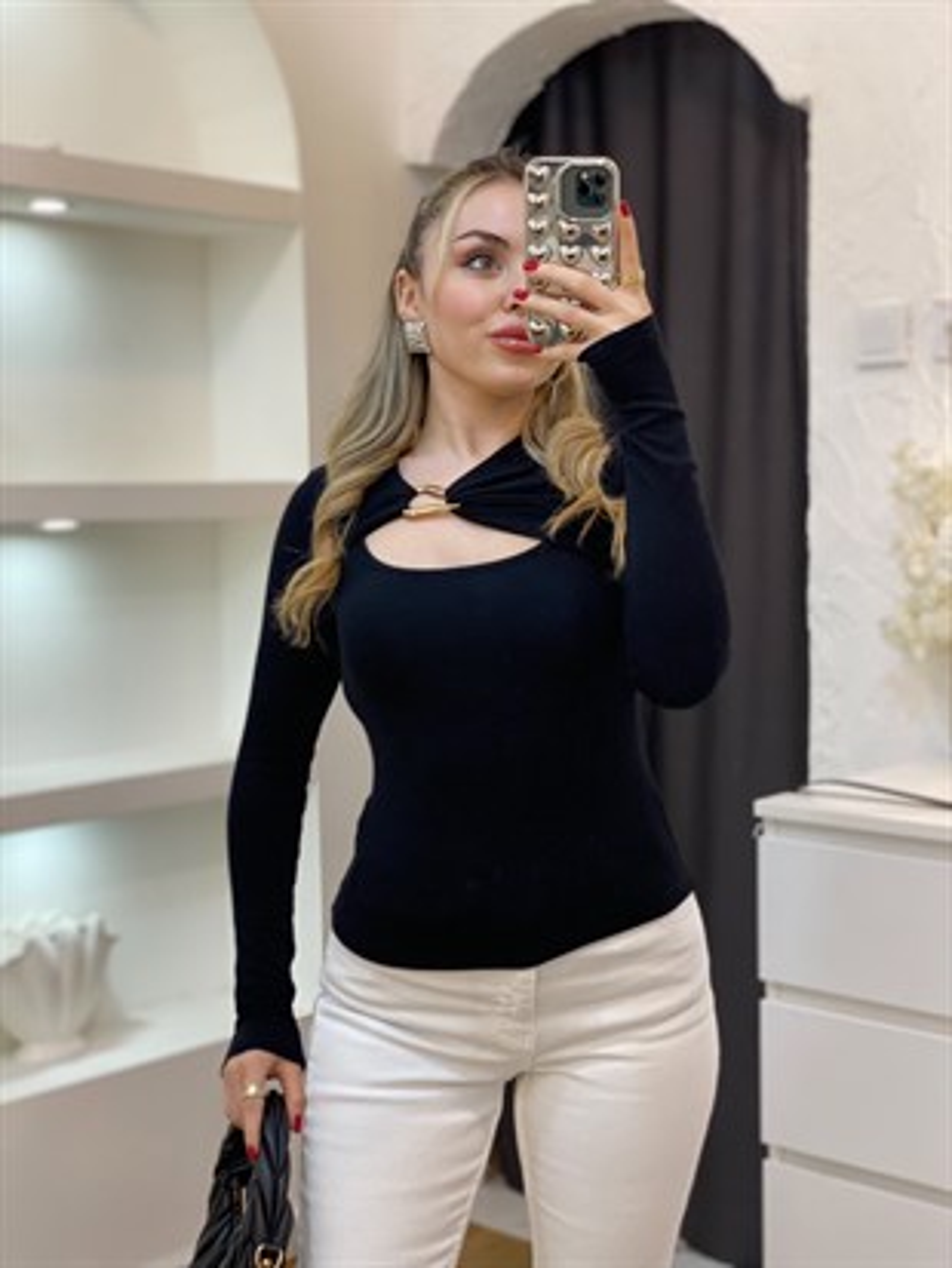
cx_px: 476
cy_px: 634
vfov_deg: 36.8
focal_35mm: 52
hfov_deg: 28.0
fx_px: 1906
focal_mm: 6
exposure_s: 1/100
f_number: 2
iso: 100
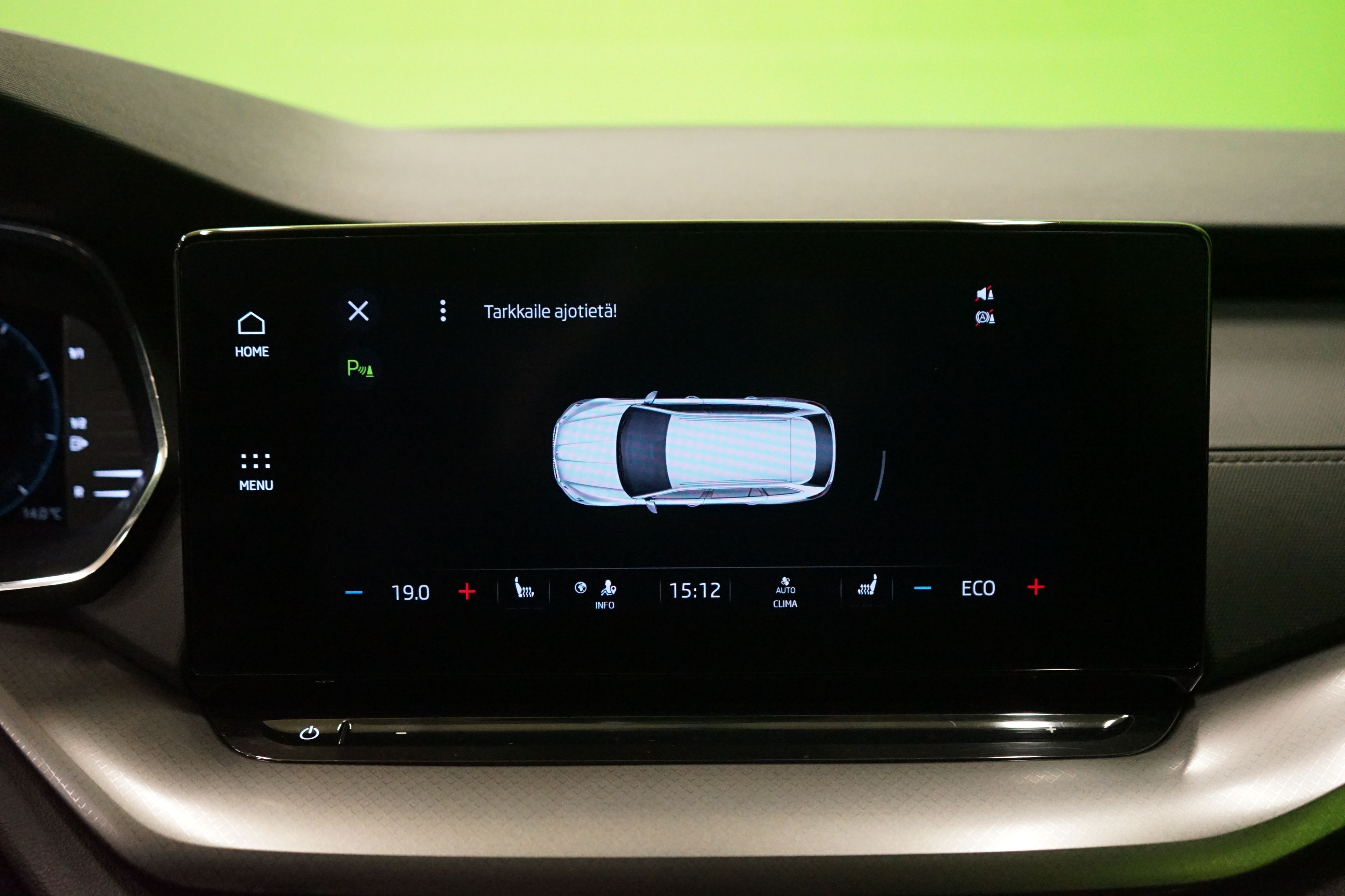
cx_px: 672
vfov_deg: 35.9
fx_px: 1382
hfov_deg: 51.9
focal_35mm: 37
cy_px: 448
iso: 6400
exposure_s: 1/40
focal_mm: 37
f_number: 4
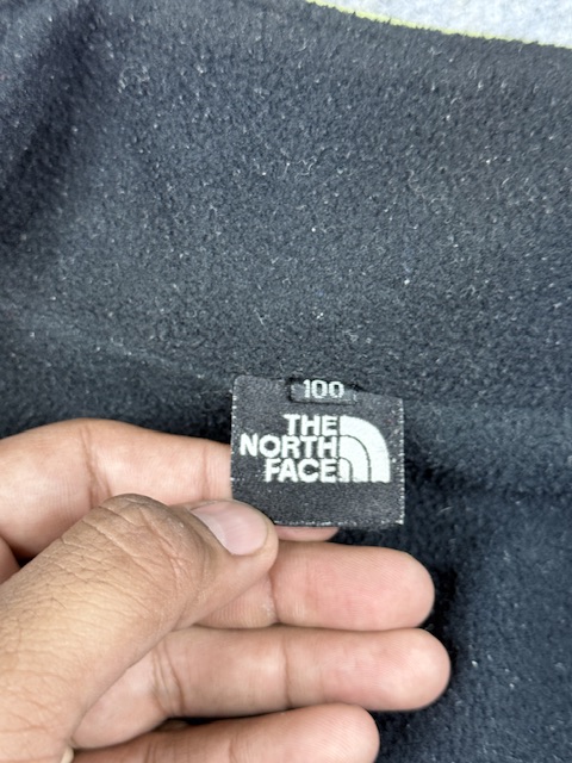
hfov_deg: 30.3
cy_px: 382
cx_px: 286
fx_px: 1058
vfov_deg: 39.7
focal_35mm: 48
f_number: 1.78
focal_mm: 6.76
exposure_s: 1/50
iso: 125
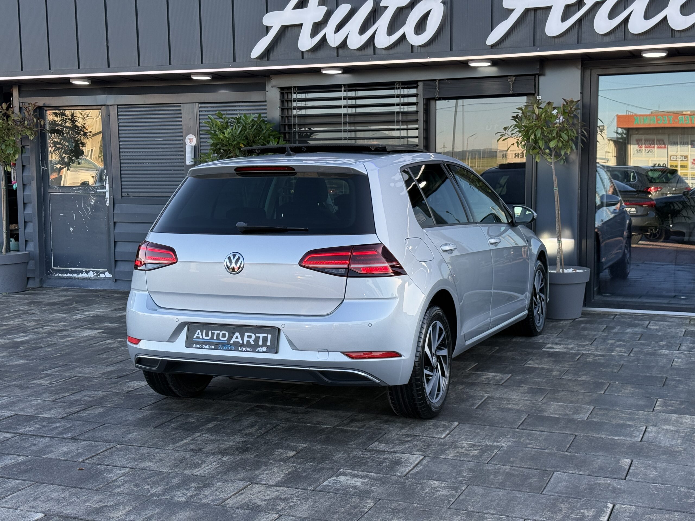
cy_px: 260
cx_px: 348
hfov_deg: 39.7
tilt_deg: -3.6
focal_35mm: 48
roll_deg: +0.1
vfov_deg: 30.3
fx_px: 964
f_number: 1.78
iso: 64
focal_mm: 6.76
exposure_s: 1/434
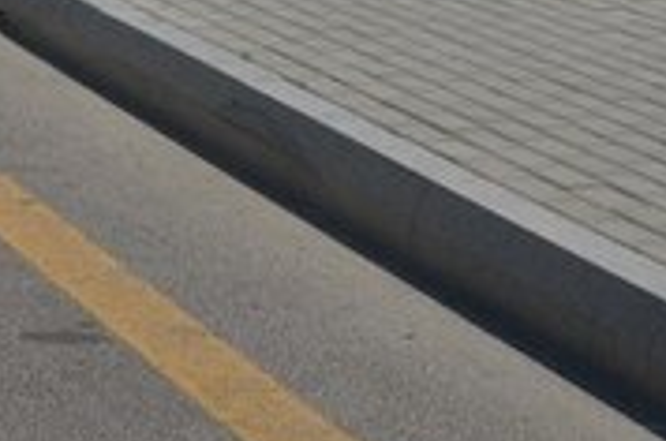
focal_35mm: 178
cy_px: -192
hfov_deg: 10.9
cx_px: -479
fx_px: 3287
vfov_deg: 7.6
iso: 100
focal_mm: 32
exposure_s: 1/320
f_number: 9
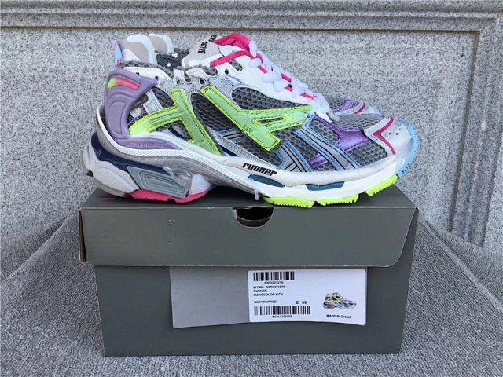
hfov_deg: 58.4
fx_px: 450
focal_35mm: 31
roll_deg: +0.1
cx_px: 252
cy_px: 188
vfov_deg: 45.4
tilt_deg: -16.8
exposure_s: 1/471
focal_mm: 3.3
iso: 25
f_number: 2.4
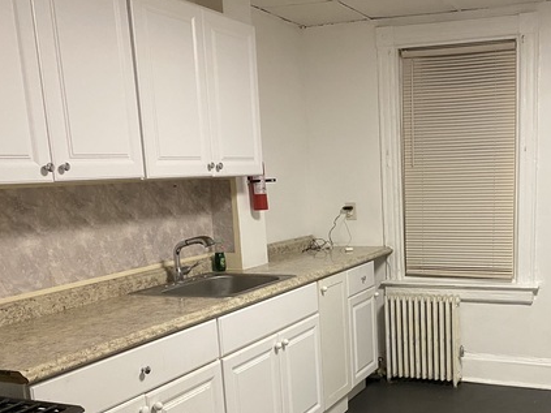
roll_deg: +0.0
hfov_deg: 44.4
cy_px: 310
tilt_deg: -15.8
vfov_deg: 34.4
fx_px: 652
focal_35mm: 41
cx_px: 406
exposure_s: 1/40
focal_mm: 4.25
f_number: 1.8
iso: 400
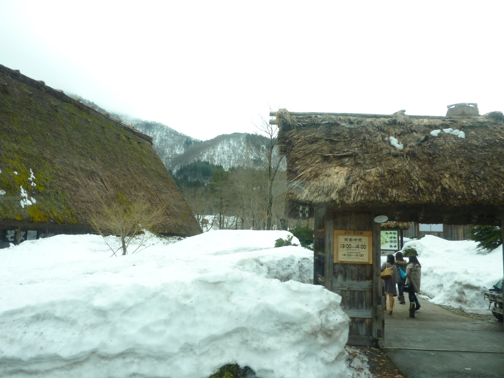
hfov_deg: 69.4
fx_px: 364
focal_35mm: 25
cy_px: 189
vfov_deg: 54.9
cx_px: 252
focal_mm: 4.1
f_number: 4
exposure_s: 1/250
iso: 80
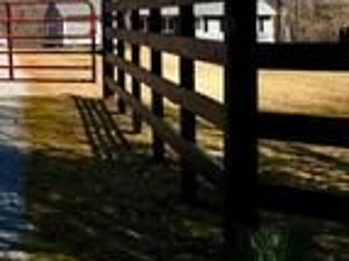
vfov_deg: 17.3
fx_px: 846
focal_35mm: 84
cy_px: 26
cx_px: -251
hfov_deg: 18.8
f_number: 1.78
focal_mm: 6.76
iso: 80
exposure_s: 1/3584
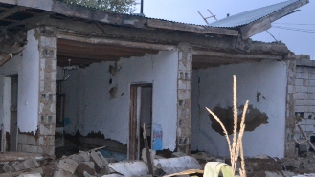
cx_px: 66
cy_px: 128
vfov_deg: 21.7
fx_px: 459
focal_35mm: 55
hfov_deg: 36.6
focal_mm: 18
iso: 3200
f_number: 3.5
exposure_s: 1/60
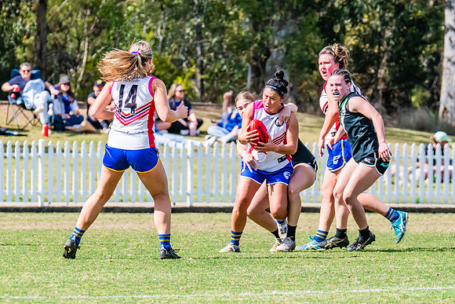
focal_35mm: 668
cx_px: 246
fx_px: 8443
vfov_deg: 2.1
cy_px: 187
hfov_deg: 3.1
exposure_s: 1/1250
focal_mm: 360
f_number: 10
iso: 800
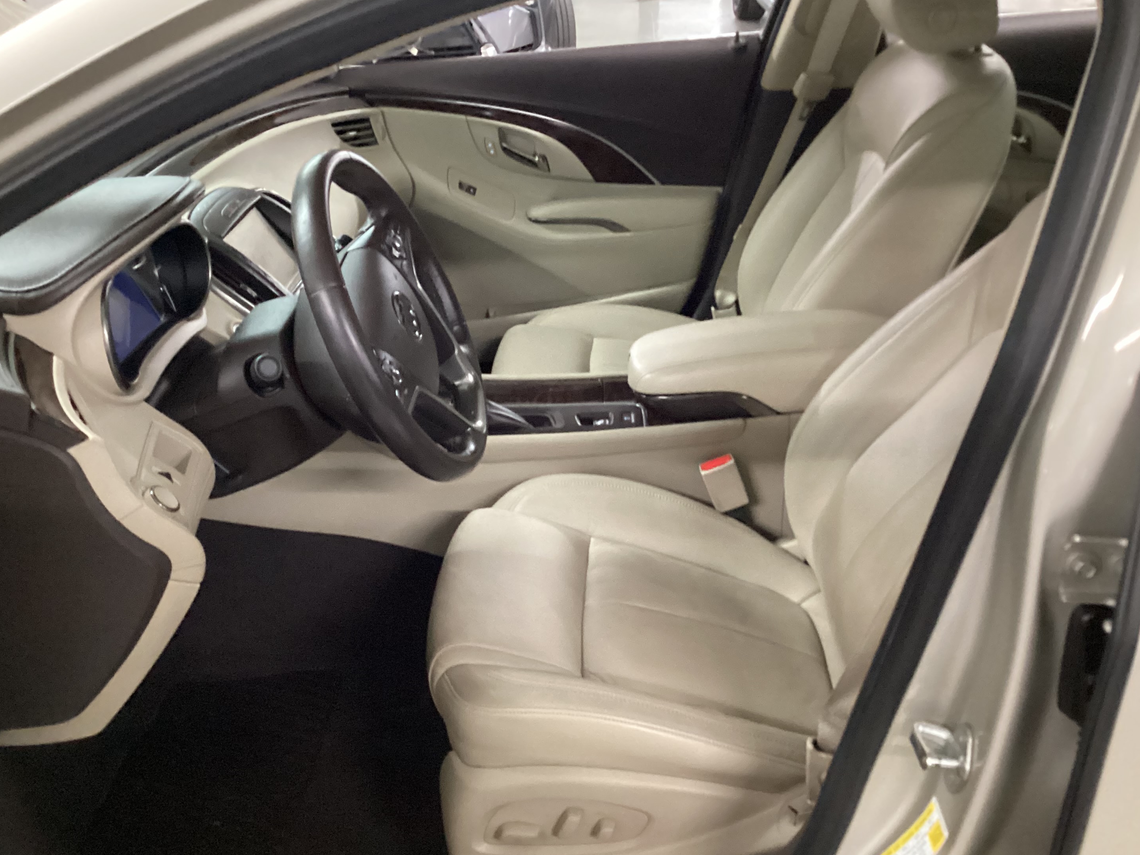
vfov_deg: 40.7
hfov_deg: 52.6
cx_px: 521
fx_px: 1153
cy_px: 444
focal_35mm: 35
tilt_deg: -28.0
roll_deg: +2.2
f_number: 2.4
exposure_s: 1/30
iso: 800
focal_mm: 3.3
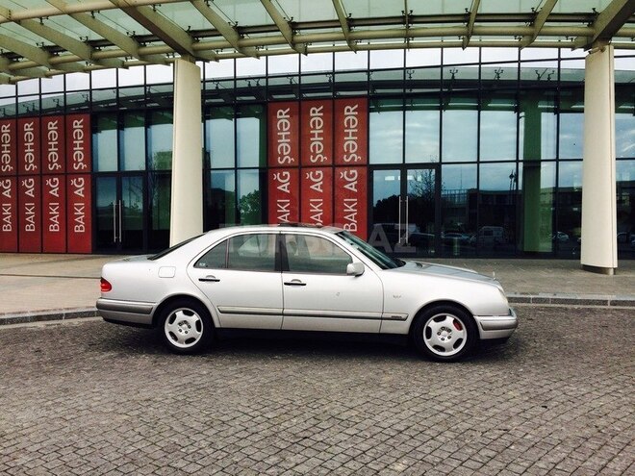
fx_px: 532
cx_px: 318
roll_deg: -0.2
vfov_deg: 48.2
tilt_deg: -1.9
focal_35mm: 29
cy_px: 238
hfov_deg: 61.7
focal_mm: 4.15
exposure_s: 1/363
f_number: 2.2
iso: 32
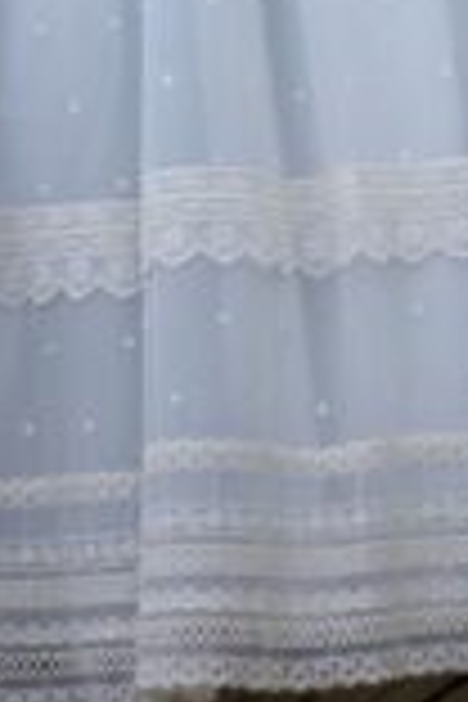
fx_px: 8872
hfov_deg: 3.0
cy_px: -745
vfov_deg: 4.5
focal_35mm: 455
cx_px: 248
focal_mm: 105
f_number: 1.4
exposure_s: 1/2500
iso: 31
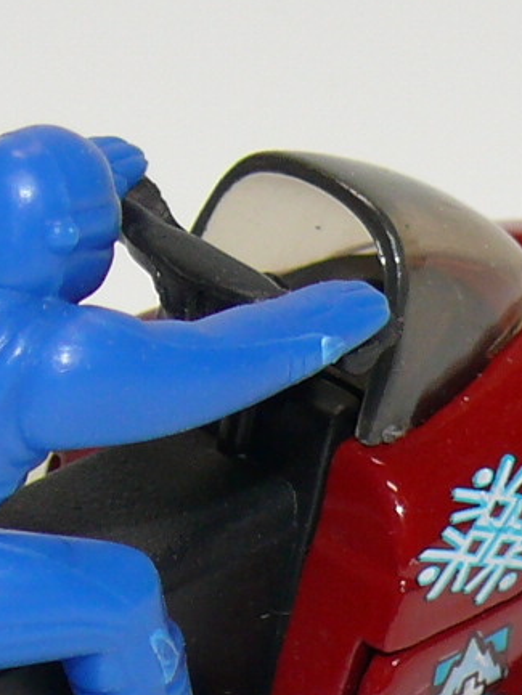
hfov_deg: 4.5
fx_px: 6612
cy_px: 518
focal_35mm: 329
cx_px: 173
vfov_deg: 6.0
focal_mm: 12.5
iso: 100
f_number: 4
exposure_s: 1/30
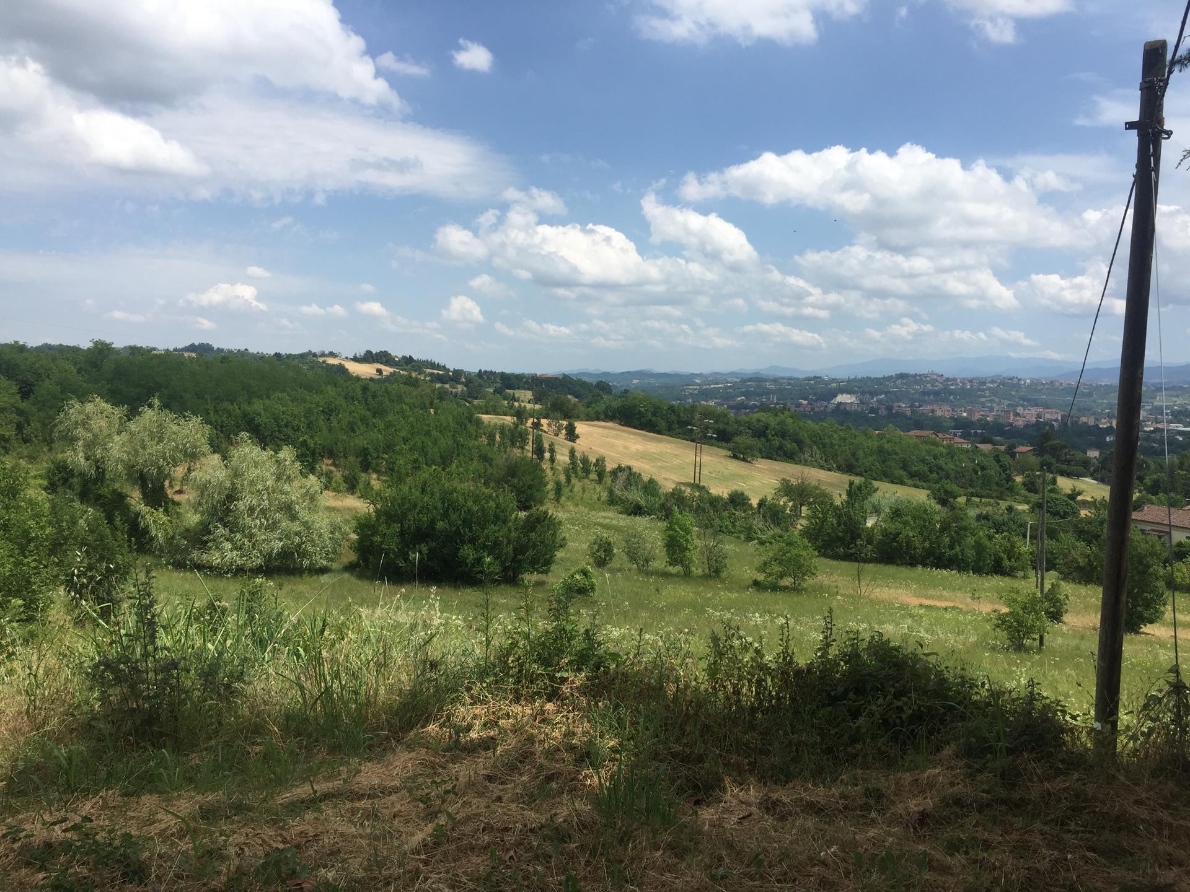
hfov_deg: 61.7
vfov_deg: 48.2
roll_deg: -0.9
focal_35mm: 29
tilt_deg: -5.1
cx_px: 595
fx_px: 997
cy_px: 446
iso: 32
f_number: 2.2
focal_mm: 4.15
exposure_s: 1/2198
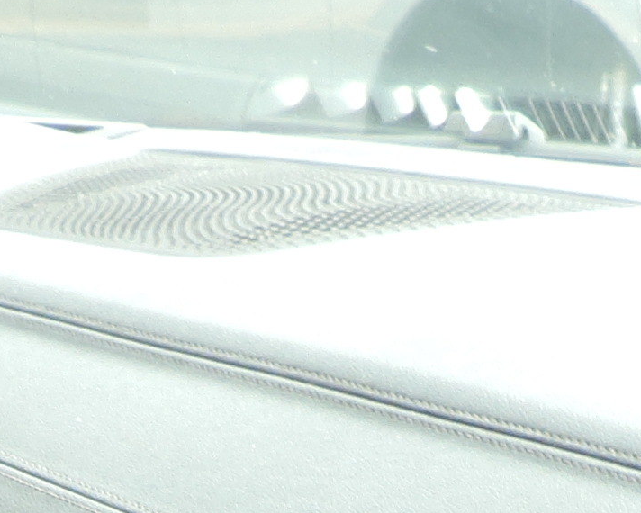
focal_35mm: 161
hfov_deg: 11.9
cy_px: 1338
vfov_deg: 8.5
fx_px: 3055
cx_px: 501
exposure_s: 1/50
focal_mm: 4.3
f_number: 3
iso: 80
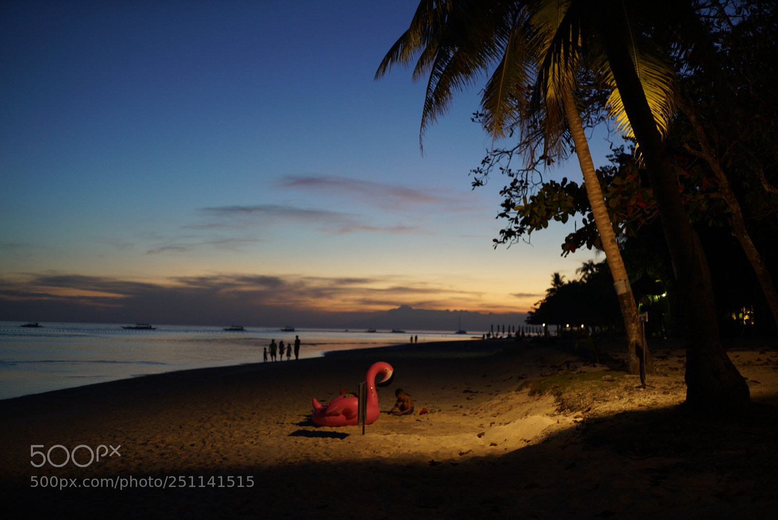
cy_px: 260
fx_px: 973
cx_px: 389
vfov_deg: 29.9
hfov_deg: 43.6
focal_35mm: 45
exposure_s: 1/30
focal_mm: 45
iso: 800
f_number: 2.8
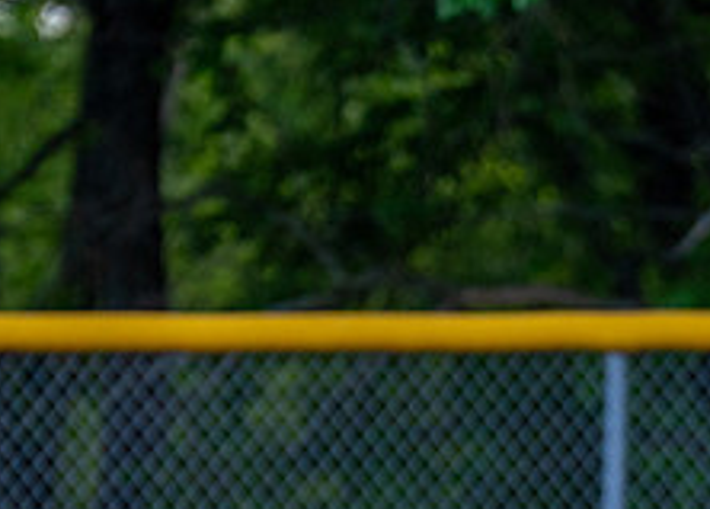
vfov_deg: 1.5
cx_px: 567
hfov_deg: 2.0
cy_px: 653
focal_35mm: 983
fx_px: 19840
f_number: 2.8
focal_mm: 200
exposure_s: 1/1600
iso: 250
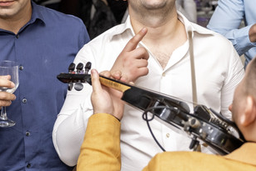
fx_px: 697
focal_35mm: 98
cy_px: 24
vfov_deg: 13.9
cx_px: 113
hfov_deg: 20.8
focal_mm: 31.1
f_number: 2.8
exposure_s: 1/160
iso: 1250
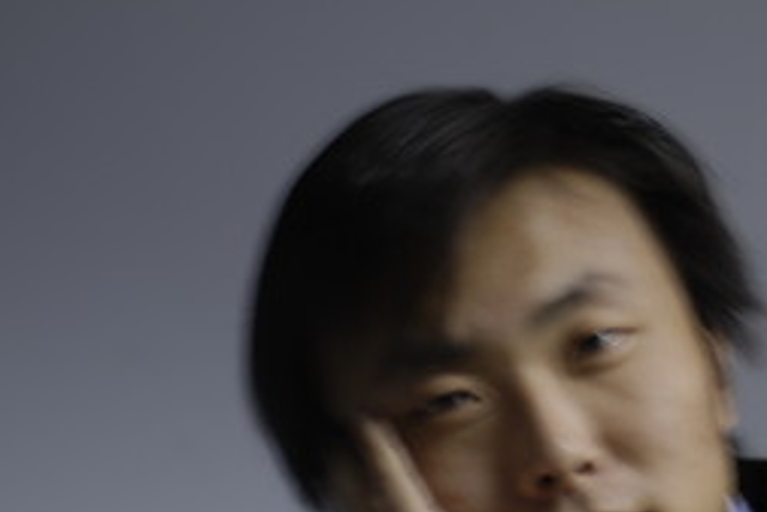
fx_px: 3794
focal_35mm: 178
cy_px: 523
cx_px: 803
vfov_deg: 7.7
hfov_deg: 11.4
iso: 100
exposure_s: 1/10
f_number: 1.8
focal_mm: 50
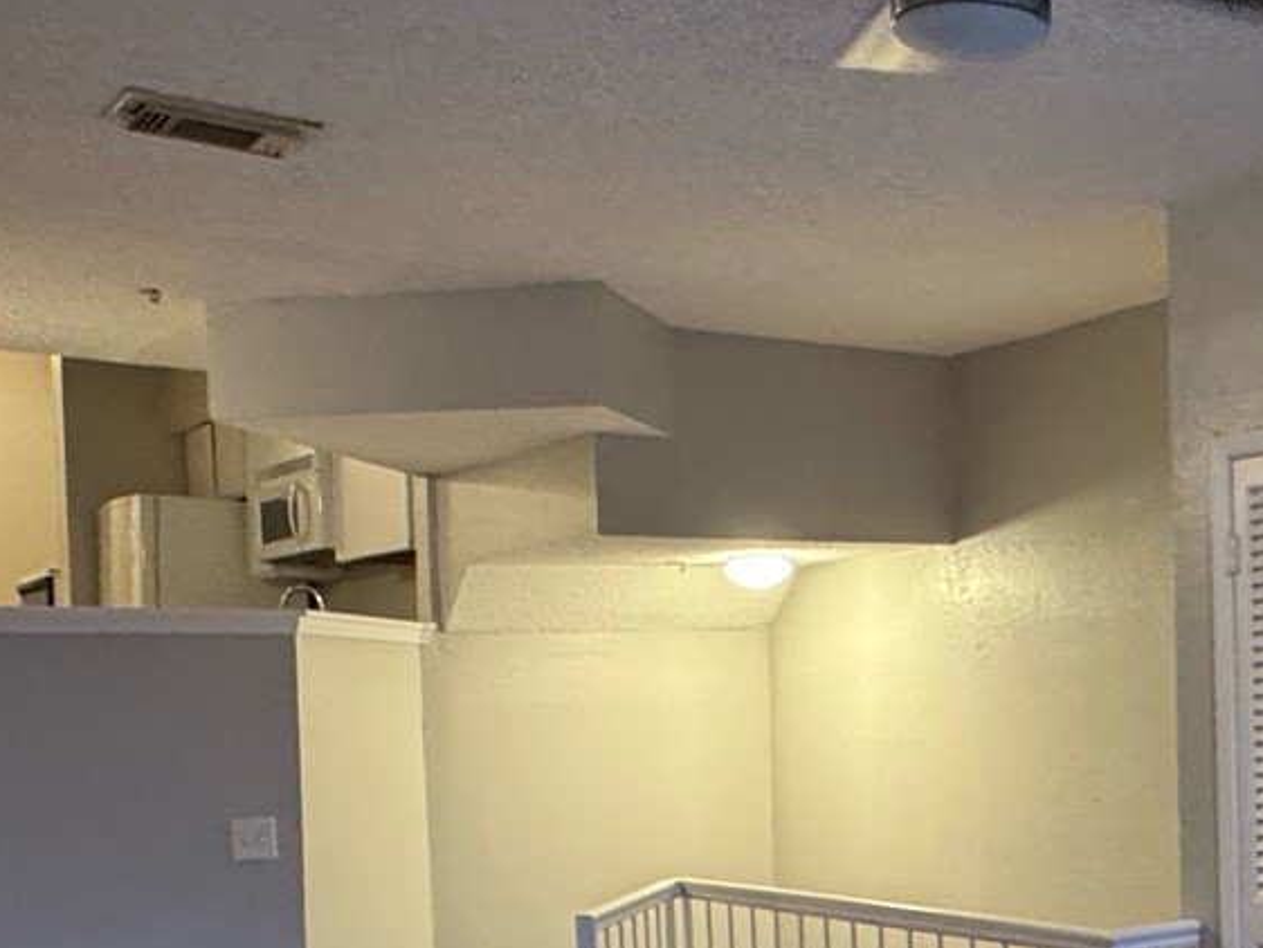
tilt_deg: -3.5
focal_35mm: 51
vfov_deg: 27.9
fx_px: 1862
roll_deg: +1.8
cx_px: 998
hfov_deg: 36.3
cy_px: 784
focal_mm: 2.22
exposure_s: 1/60
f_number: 2.2
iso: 640
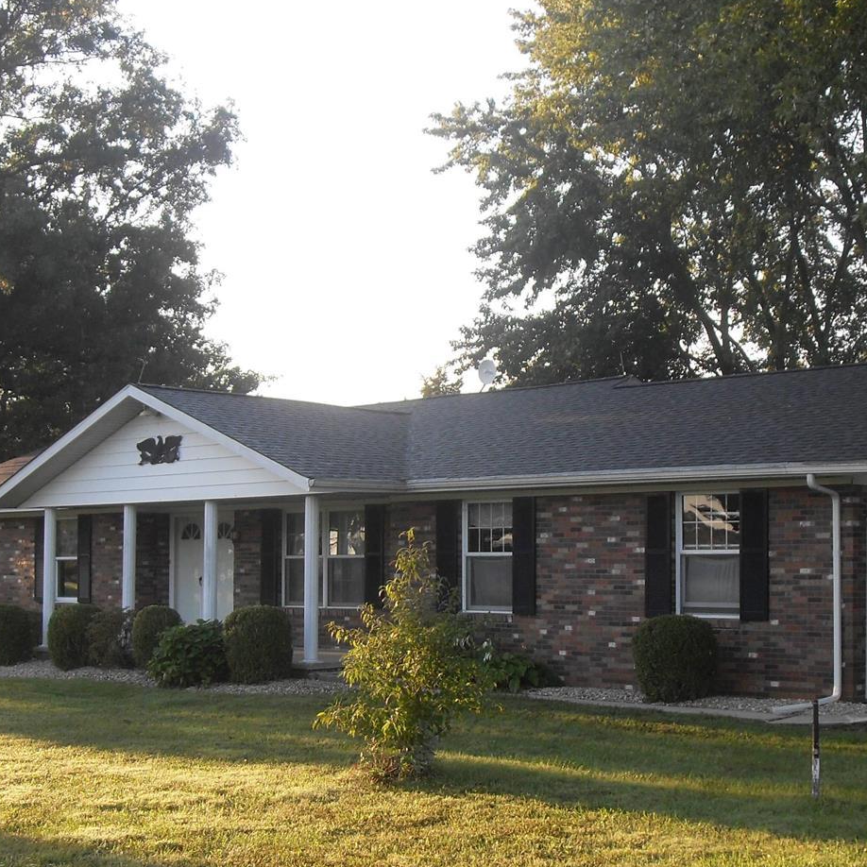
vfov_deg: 30.0
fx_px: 1615
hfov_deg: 29.9
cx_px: 566
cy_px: 484
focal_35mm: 57
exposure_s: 1/125
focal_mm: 6.3
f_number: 2.8
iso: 80
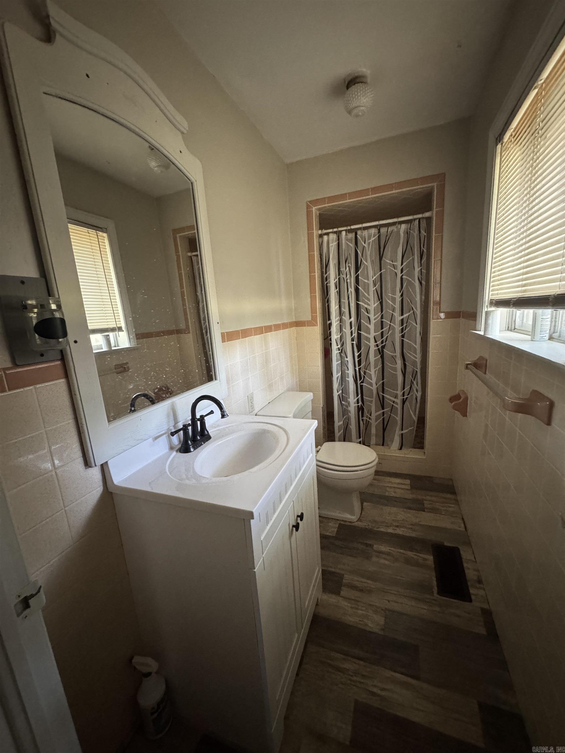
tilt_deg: -10.4
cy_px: 376
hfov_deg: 85.7
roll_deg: +4.2
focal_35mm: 14
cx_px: 282
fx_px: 305
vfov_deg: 102.1
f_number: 2.2
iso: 1000
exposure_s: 1/60
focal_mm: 2.22
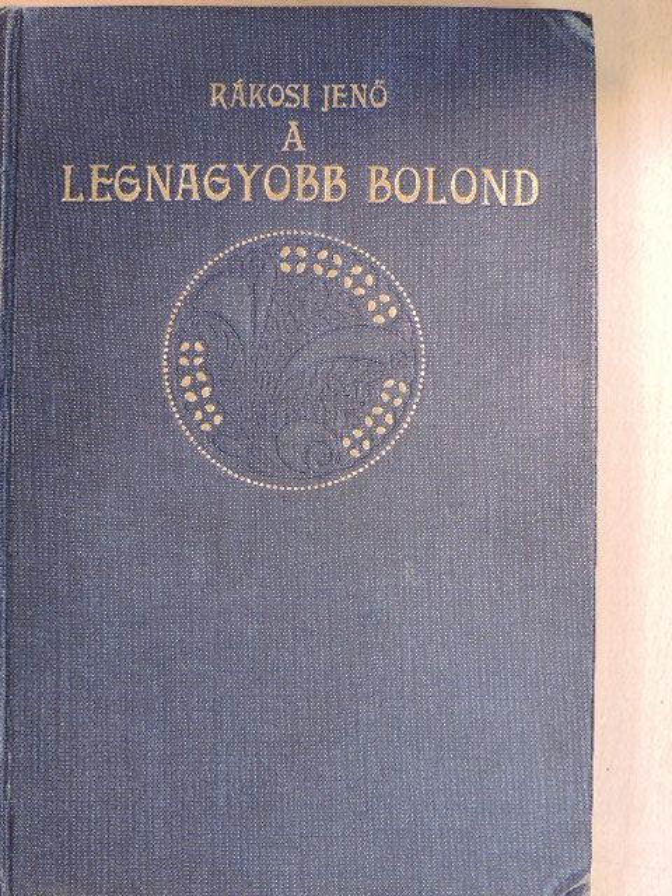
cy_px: 448
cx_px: 336
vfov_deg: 34.9
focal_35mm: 55
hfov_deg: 26.6
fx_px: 1424
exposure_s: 1/15
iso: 640
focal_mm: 9.8
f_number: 3.7
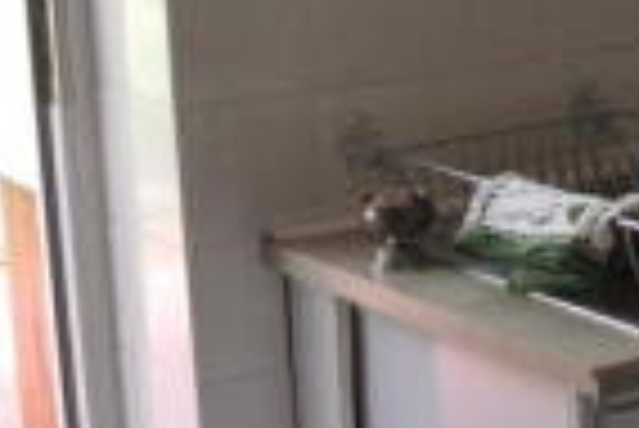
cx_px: 1024
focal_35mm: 124
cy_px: 291
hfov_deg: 15.0
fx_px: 2203
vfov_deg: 11.1
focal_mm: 10
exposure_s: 1/125
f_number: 3.5
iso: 250
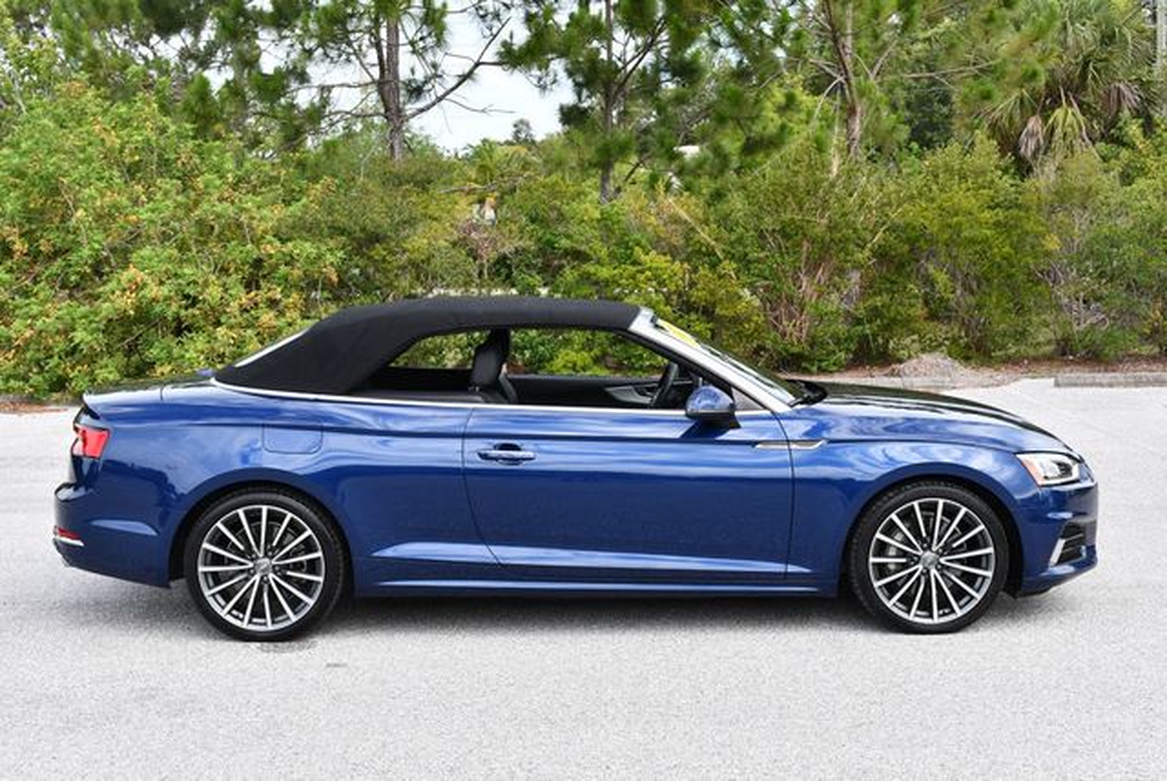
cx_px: 584
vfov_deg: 28.1
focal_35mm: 48
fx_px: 1557
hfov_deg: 41.1
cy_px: 390
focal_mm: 24
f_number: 6.3
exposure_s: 1/250
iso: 200
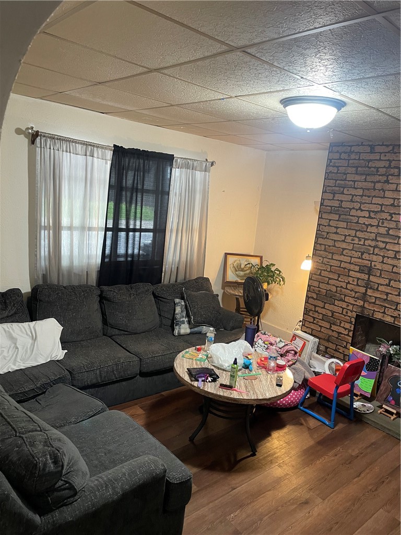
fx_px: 402
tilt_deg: -11.9
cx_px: 200
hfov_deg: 53.1
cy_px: 268
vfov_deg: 67.3
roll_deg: -5.9
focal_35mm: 26
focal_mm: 4.2
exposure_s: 1/60
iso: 250
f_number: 1.6
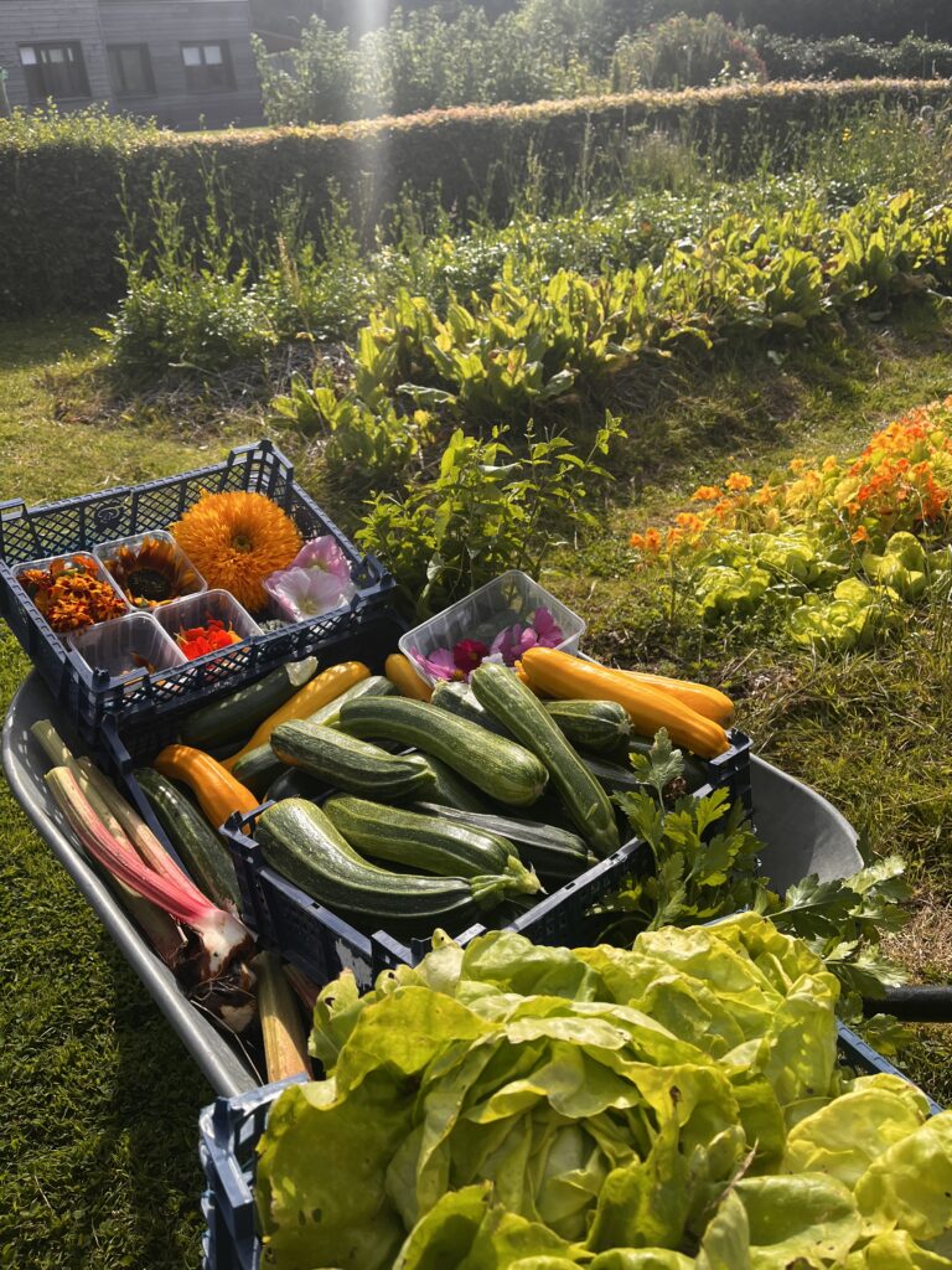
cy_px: 635
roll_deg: +5.9
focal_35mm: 26
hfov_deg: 53.1
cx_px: 476
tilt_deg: -27.2
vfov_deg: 67.3
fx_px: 953
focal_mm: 5.1
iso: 50
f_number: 1.6
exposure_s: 1/2137
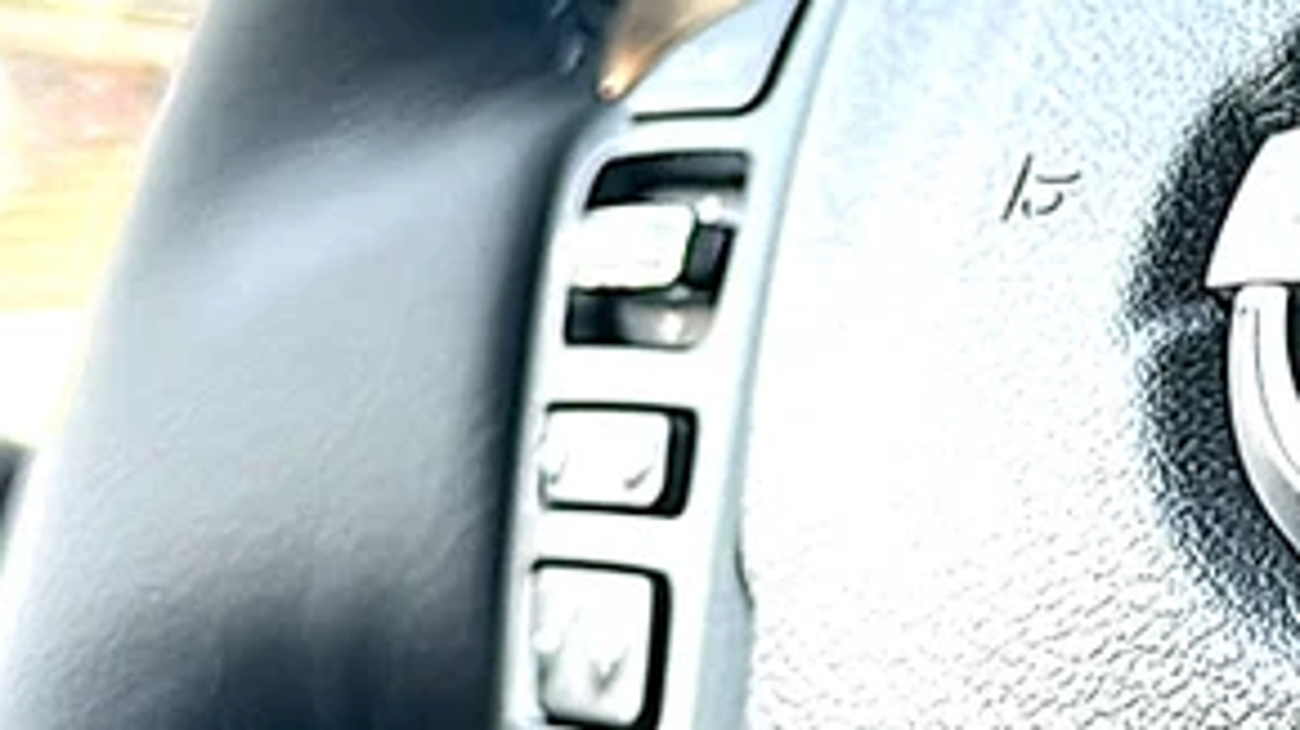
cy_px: 96
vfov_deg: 11.2
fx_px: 3722
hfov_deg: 19.1
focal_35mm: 108
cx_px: 1381
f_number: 1.78
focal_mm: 6.86
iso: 80
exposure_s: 1/414
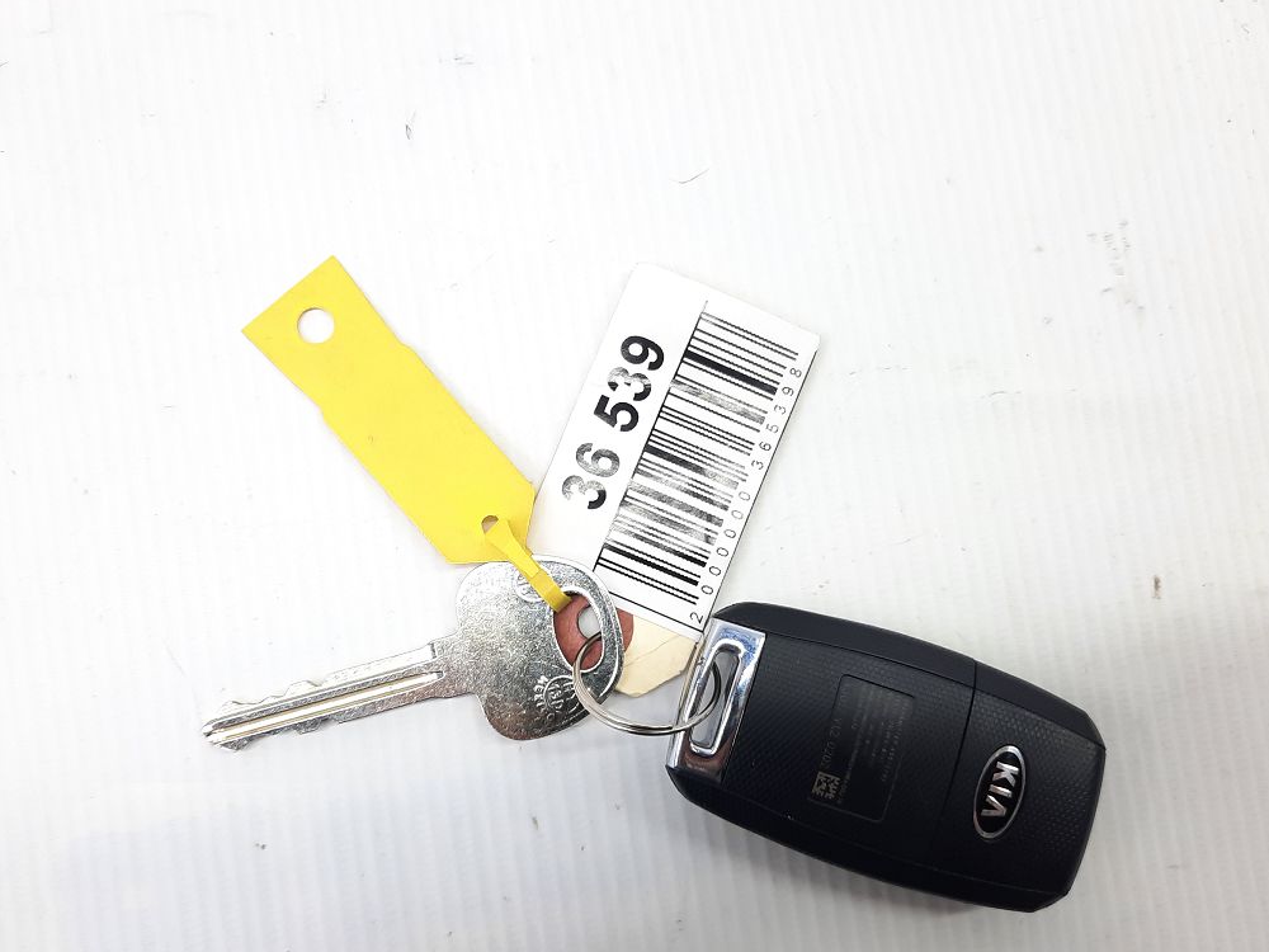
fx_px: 1100
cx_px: 598
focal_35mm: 30
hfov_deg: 59.9
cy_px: 498
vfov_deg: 46.8
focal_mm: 4.6
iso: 80
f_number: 2
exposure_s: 1/50
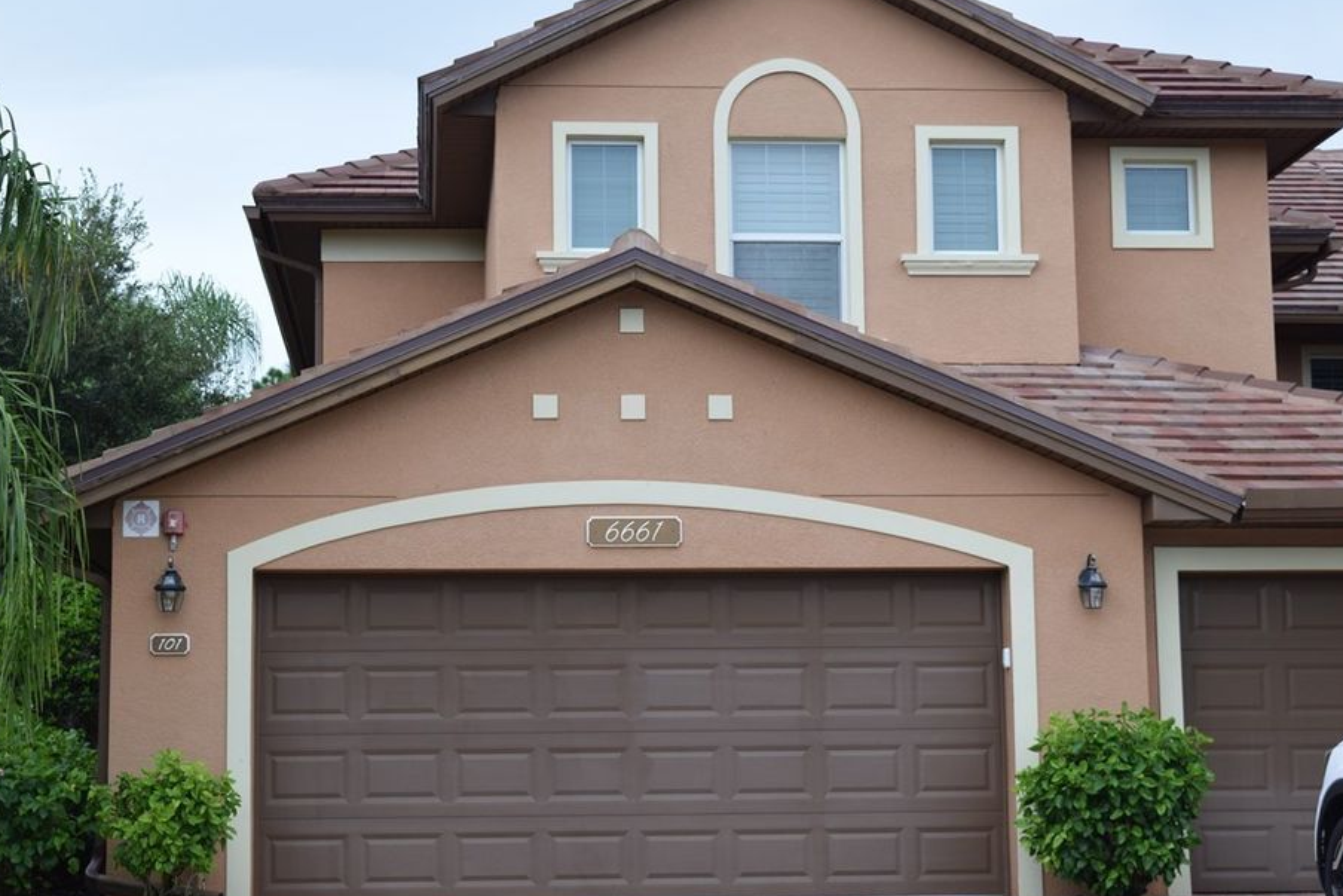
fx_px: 2537
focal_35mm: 68
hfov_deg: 29.6
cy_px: 467
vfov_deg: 20.0
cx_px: 599
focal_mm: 40
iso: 400
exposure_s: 1/250
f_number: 8
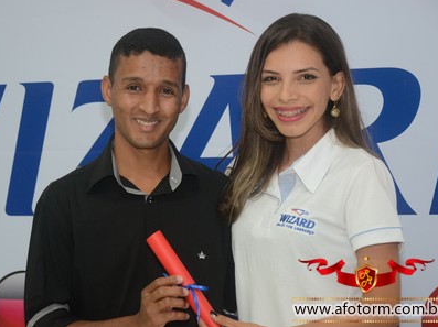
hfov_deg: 18.2
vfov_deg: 13.7
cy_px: 163
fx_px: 1365
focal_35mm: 108
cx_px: 201
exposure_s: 1/80
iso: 1600
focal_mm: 66
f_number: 5.3
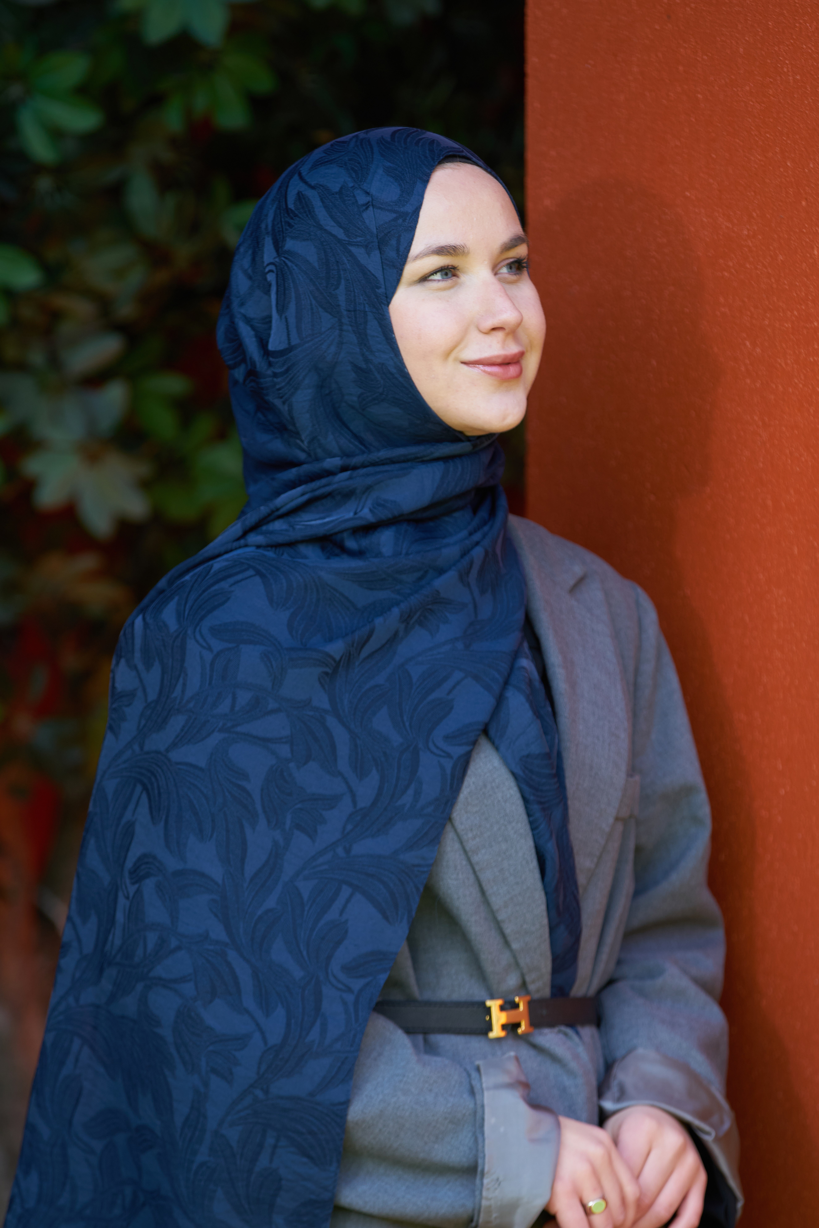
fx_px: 5731
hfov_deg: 8.2
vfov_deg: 12.2
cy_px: 614
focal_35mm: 168
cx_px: 410
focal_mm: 168
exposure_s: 1/200
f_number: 4
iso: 200
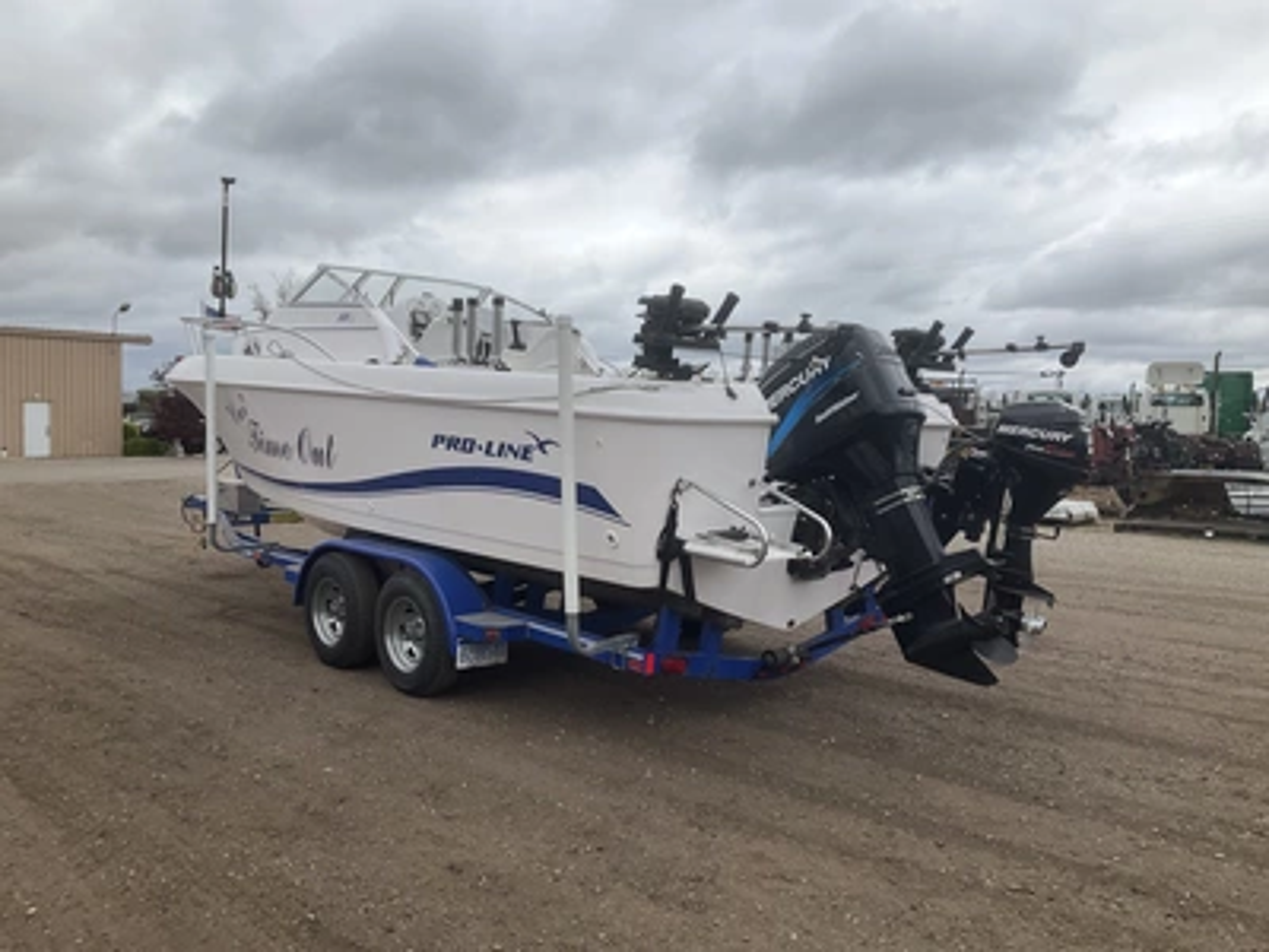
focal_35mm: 29
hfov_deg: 61.7
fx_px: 1063
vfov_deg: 48.2
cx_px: 634
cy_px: 476
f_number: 1.8
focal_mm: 3
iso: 25
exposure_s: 1/1912
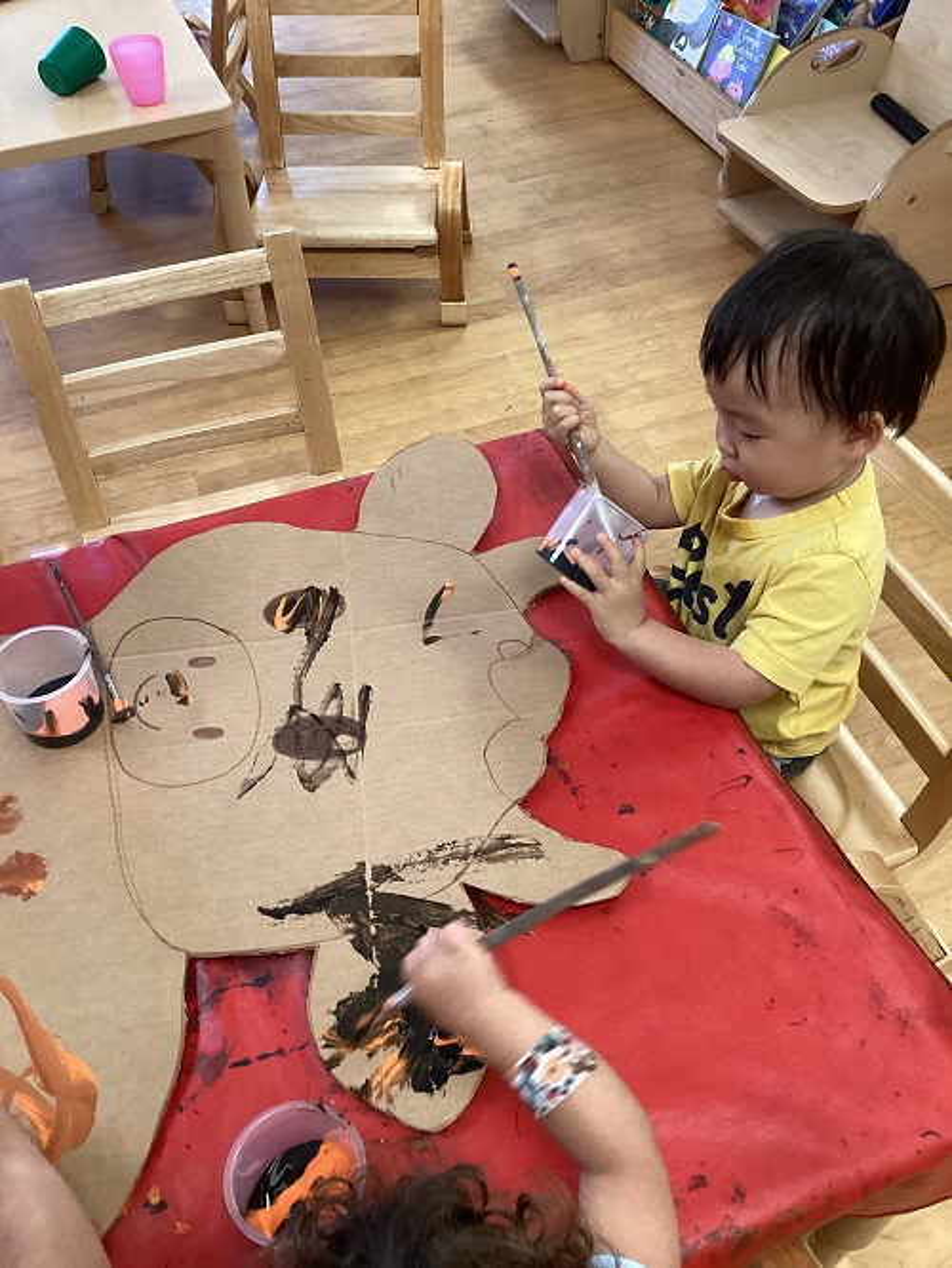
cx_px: 476
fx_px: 1136
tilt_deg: -48.5
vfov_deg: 58.3
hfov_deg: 45.5
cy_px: 634
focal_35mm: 31
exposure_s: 1/60
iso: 200
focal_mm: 3.3
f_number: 2.4
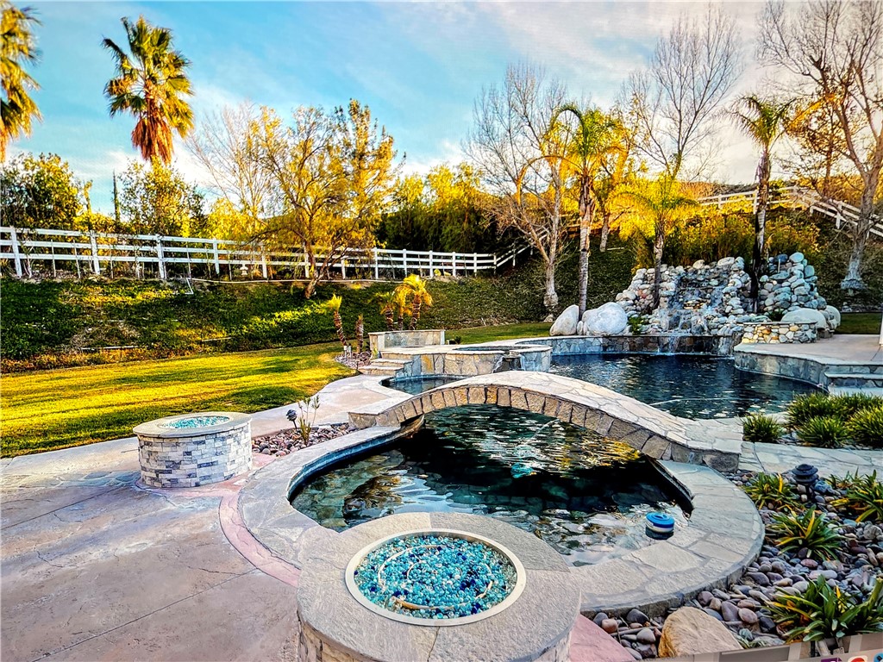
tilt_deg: -8.4
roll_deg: +1.0
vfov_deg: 53.1
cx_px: 442
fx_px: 663
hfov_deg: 67.3
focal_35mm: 26
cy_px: 331
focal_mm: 5.1
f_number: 1.6
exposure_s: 1/120
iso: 80
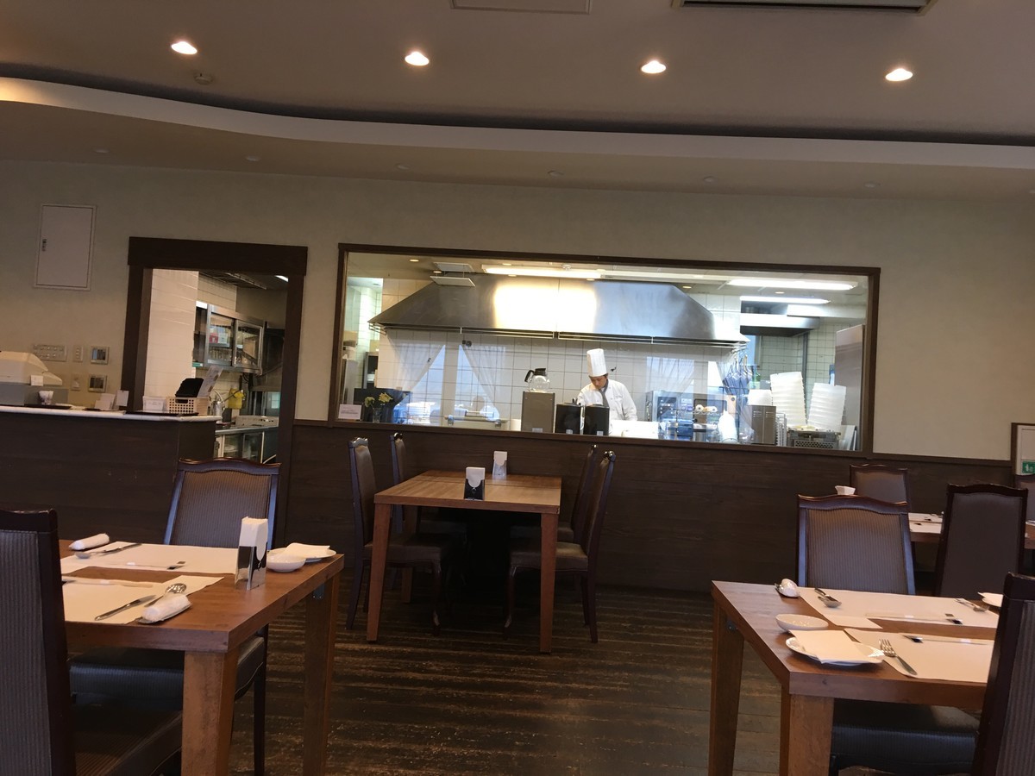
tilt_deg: +1.2
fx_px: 867
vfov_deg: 48.2
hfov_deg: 61.7
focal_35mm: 29
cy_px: 388
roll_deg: -2.4
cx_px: 518
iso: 32
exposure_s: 1/15
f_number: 2.2
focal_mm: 4.15
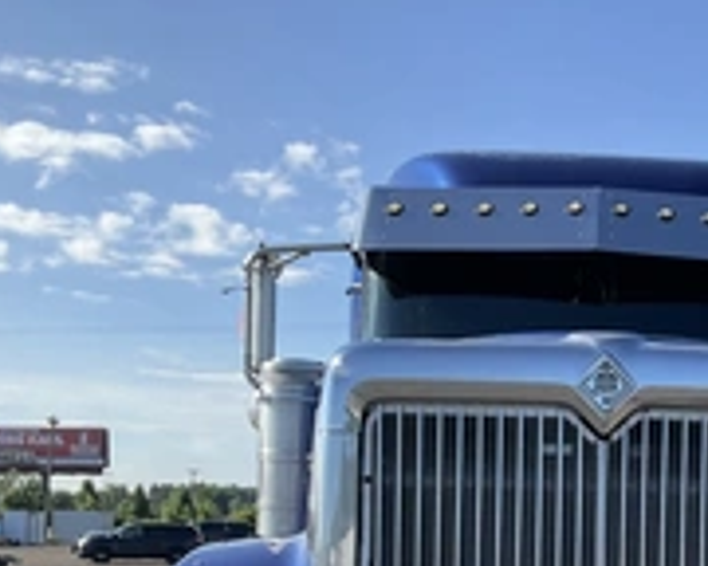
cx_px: 621
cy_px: 566
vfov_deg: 23.2
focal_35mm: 63
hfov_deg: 29.0
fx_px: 1320
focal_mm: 3
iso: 25
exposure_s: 1/1076
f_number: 1.8
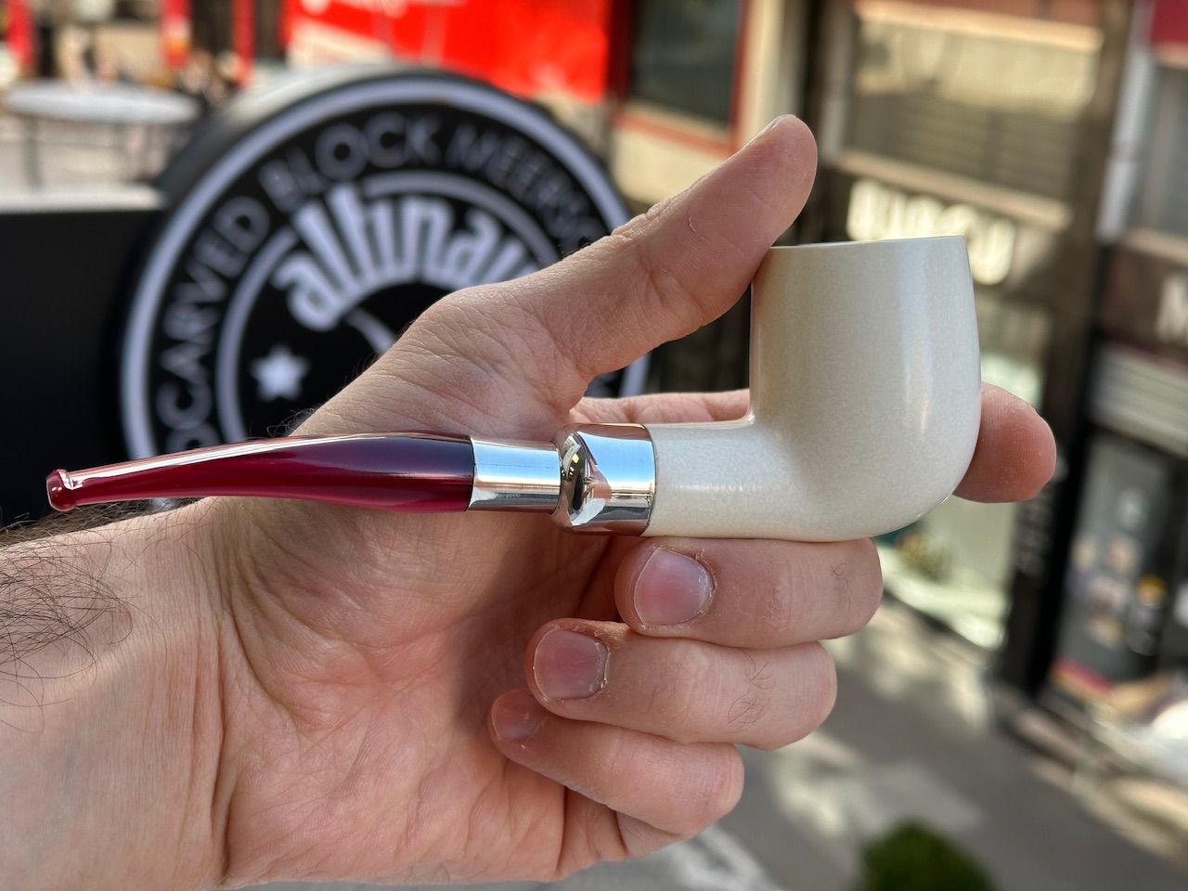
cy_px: 446
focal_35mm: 48
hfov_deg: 39.7
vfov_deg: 30.3
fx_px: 1647
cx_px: 594
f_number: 1.78
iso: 64
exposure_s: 1/444
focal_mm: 6.86
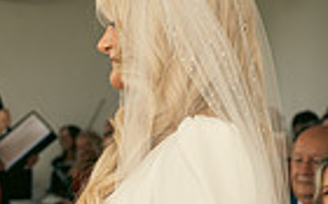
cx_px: -40
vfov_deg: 7.8
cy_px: 247
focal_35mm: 165
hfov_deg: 12.5
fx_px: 1473
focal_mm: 39
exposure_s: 1/160
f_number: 3.5
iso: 250
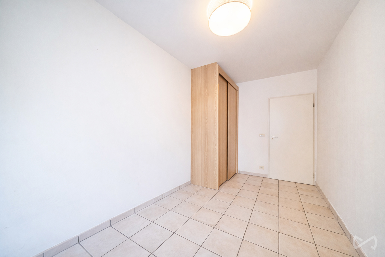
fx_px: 128
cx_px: 192
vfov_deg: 90.0
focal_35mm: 12
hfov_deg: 112.6
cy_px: 128
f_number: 4
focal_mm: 12
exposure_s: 1/125
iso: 1250
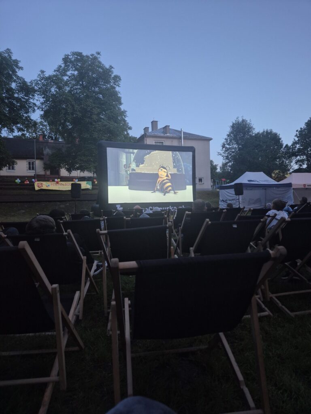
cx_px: 156
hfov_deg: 58.9
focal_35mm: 23
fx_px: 276
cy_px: 207
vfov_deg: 73.9
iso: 500
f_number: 1.8
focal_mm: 5.4
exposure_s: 1/30
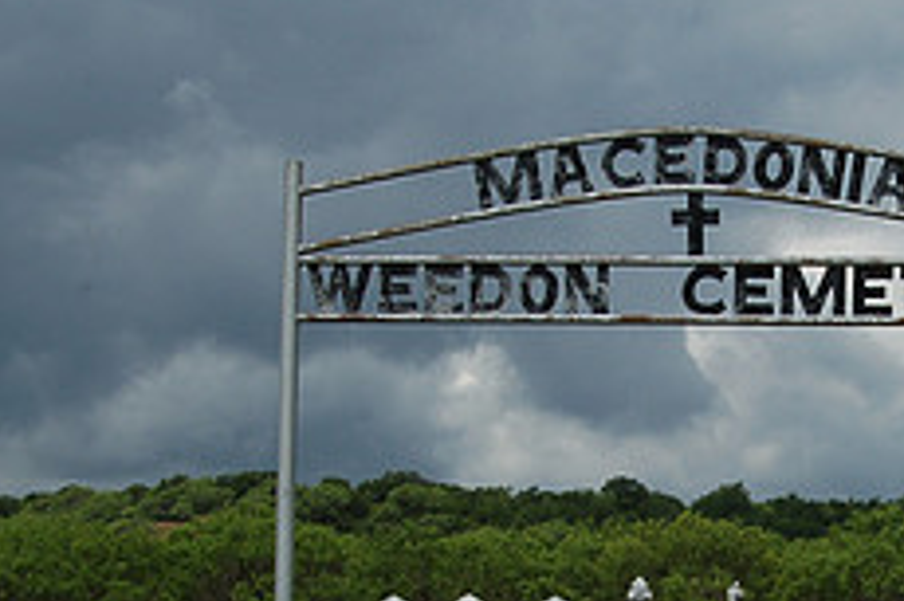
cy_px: 515
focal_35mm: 121
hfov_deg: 16.8
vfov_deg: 11.3
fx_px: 3036
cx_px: 727
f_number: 20
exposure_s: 1/200
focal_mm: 32
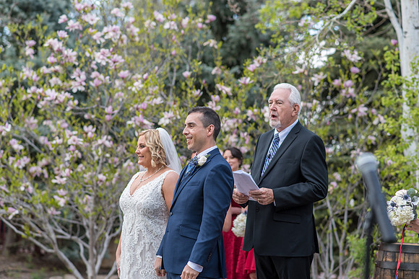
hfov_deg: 23.9
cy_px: 140
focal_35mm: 85
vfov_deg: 16.1
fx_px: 989
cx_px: 210
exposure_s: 1/250
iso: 100
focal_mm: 85
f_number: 2.8
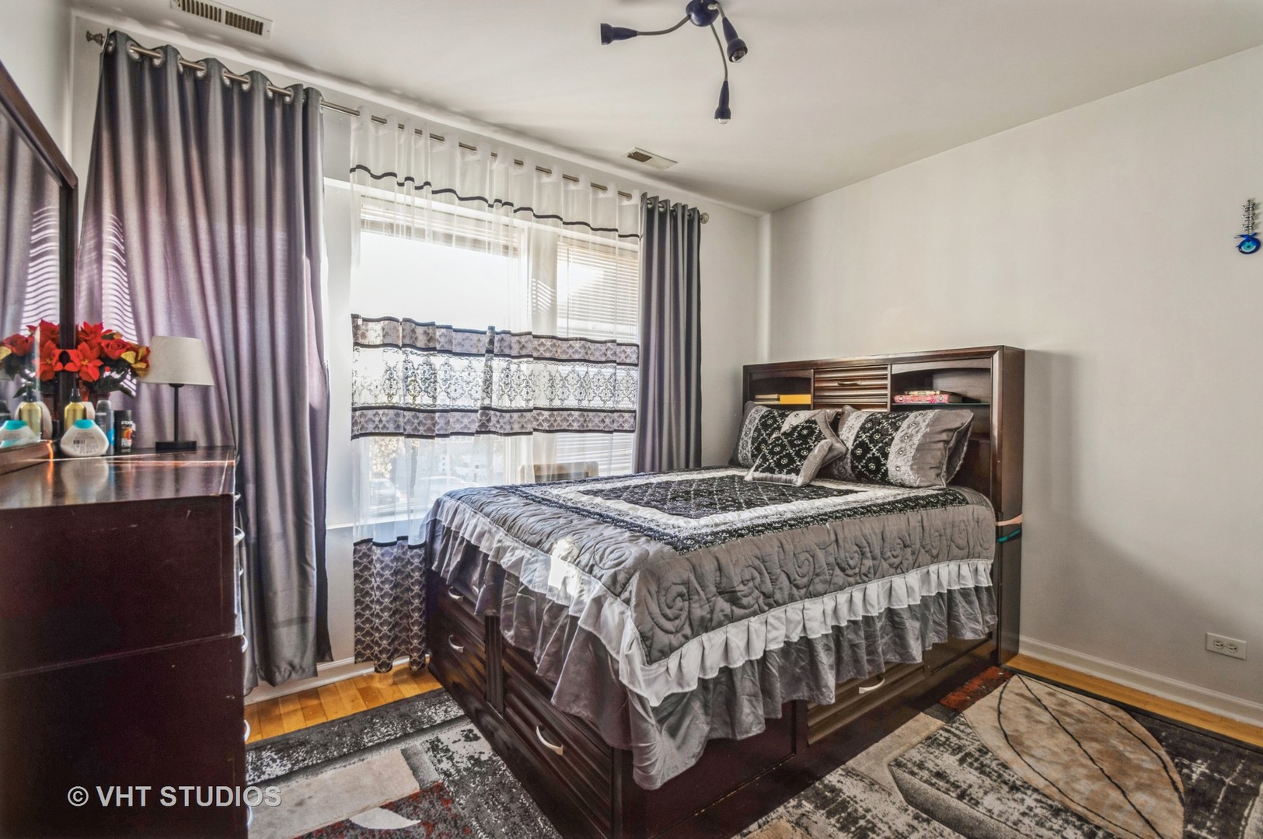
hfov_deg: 100.4
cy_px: 420
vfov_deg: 77.2
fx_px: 526
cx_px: 632
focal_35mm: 15
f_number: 11
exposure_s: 1/4
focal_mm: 10
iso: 100
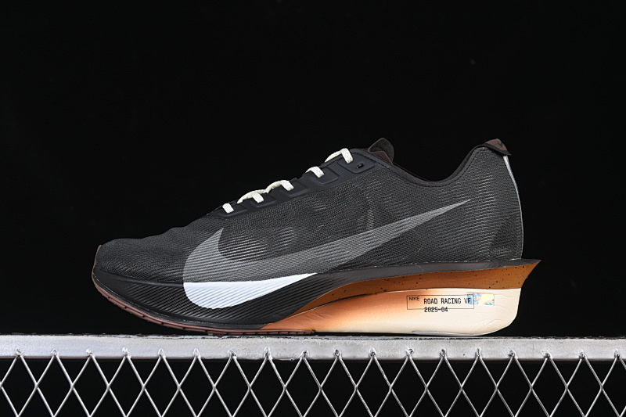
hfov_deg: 27.0
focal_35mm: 75
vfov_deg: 18.2
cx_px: 313
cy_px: 208
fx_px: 1304
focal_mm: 50
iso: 160
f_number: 6.3
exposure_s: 1/60
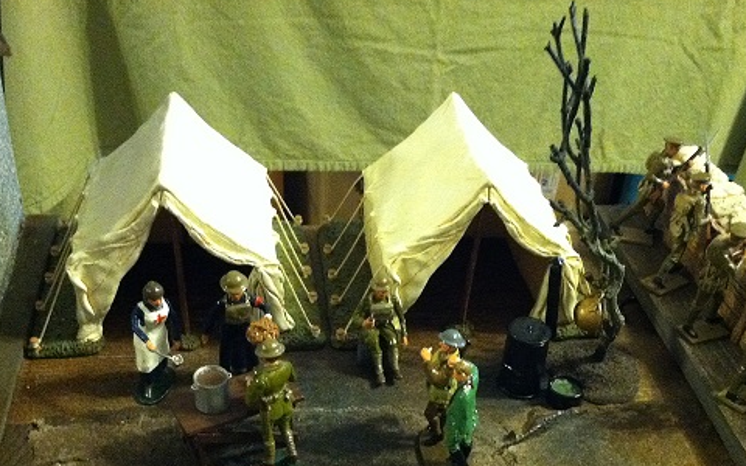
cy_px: 353
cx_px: 396
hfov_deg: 40.3
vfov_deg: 25.5
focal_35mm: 50
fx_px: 1017
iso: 1000
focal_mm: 3.85
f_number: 2.8
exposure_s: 1/15
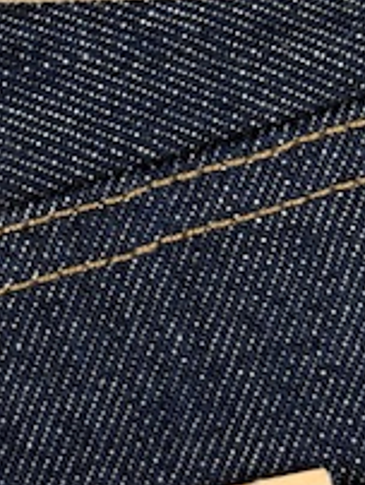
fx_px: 2132
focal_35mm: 152
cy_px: -46
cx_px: 173
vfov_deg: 12.7
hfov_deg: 9.8
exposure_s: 1/100
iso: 80
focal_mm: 6.76
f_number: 1.78
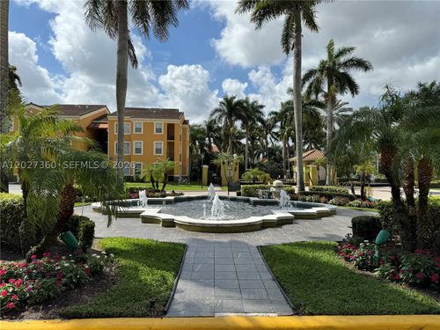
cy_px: 165
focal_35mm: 24
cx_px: 220
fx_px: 305
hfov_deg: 71.6
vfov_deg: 56.8
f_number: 1.78
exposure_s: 1/7092
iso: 80
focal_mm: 6.86
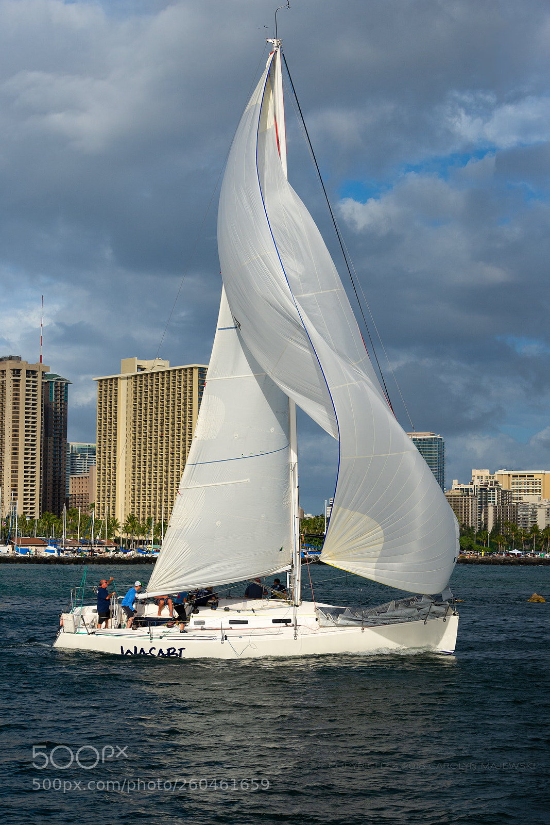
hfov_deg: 21.9
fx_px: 1419
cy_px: 412
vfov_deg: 32.4
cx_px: 275
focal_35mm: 62
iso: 400
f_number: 7.1
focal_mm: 62
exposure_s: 1/3200
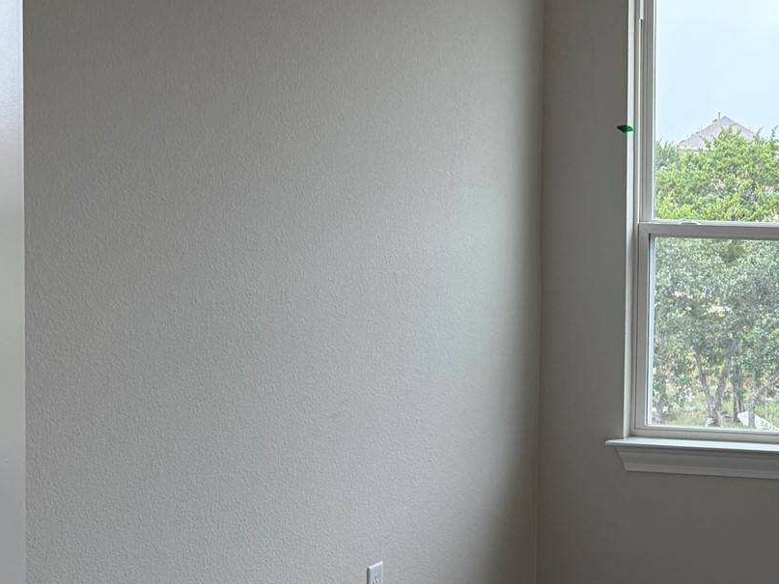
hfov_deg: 26.7
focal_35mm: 66
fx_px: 1485
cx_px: 884
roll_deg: -1.5
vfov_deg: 22.2
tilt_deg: -2.8
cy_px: 271
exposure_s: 1/500
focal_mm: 5.96
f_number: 1.6
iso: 64
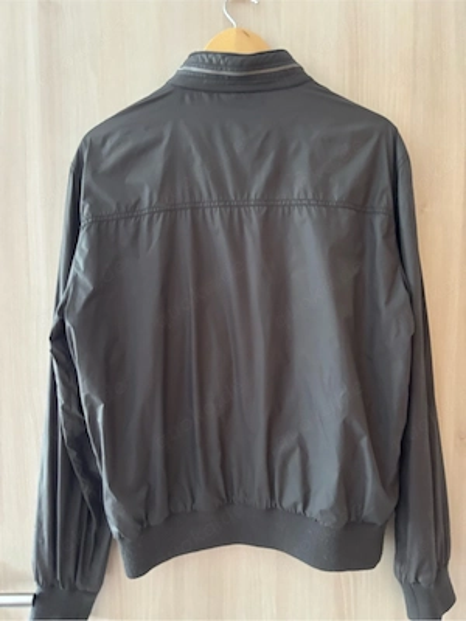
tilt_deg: -4.2
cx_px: 233
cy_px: 310
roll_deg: +0.4
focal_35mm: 26
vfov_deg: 67.3
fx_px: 467
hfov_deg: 53.1
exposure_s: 1/38
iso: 640
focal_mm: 5.96
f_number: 1.6
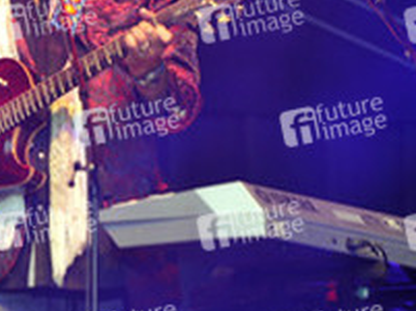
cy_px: 70
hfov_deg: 5.0
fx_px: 4786
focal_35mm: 399
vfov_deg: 3.7
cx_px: 70
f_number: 2.8
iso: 800
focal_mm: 185
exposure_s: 1/250
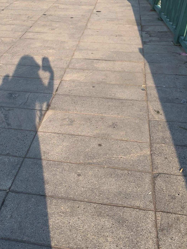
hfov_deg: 37.6
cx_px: 78
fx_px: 274
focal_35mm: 38
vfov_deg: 48.6
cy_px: 97
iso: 25
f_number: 1.8
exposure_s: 1/1314
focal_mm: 4.25
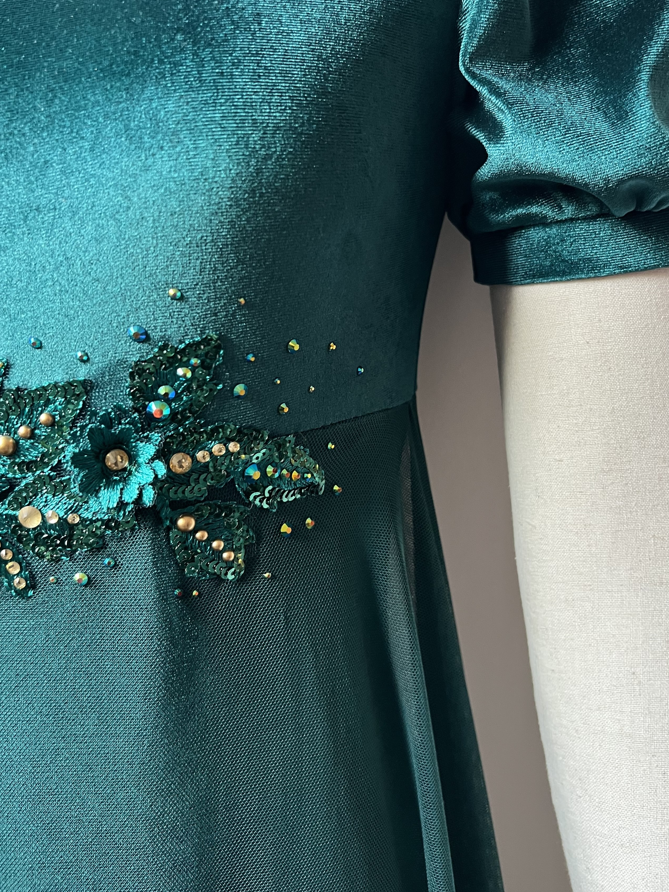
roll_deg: +2.5
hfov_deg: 45.4
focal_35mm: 31
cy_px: 381
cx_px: 360
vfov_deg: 58.1
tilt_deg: -3.1
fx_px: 799
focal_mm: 5.7
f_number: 1.5
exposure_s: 1/60
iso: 160
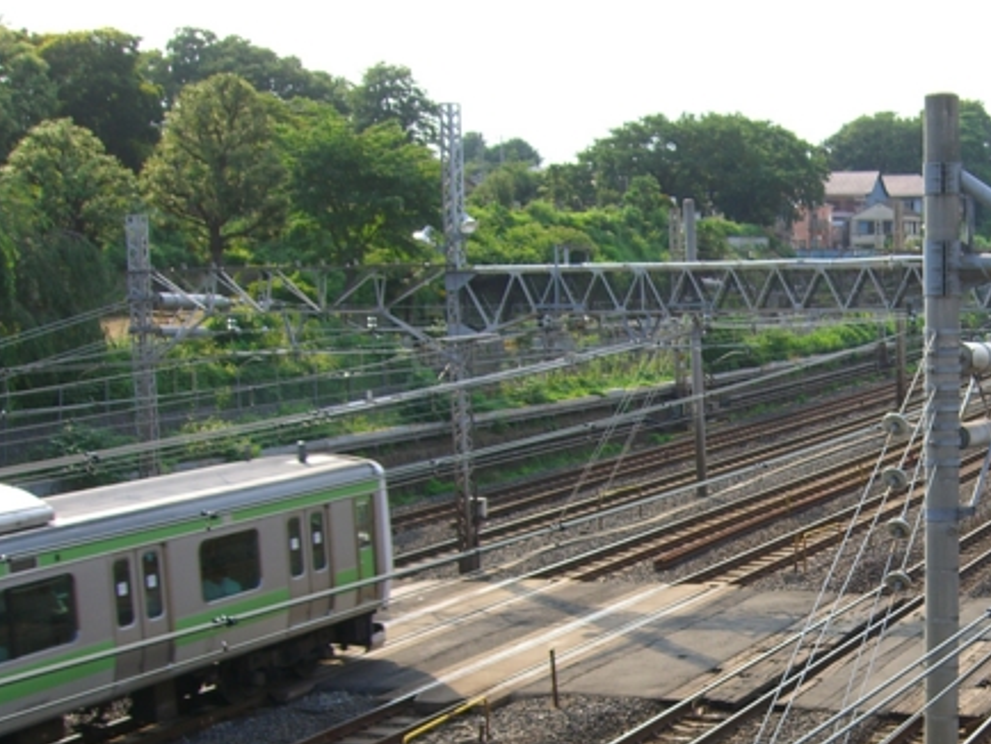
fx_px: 2005
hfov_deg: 26.8
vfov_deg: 20.8
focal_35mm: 70
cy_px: 596
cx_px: 897
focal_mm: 7.9
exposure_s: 1/250
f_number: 4
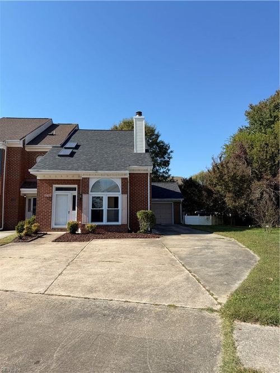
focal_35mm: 24
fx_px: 259
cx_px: 140
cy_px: 186
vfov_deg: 71.6
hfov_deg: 56.8
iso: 80
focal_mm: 6.76
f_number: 1.78
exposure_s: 1/3425
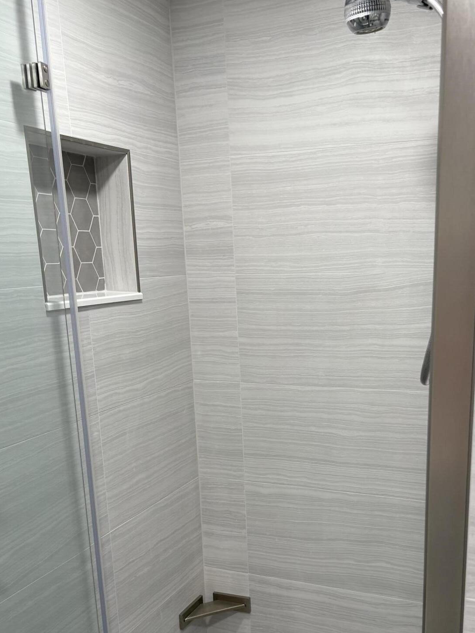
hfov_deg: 39.5
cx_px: 286
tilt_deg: -13.7
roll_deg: +1.3
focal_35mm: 36
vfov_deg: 50.4
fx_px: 659
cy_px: 423
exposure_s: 1/120
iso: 80
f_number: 1.6
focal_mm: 5.96
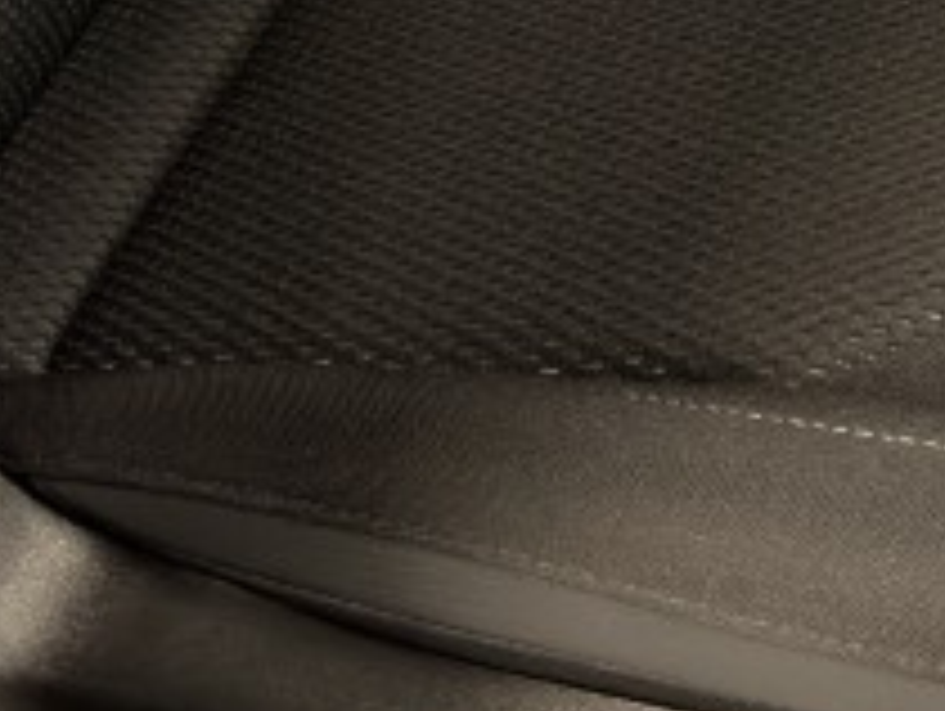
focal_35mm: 117
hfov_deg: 15.5
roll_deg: -6.2
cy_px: -310
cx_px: 1408
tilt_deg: -34.4
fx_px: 3198
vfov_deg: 12.2
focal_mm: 6.76
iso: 800
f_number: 1.78
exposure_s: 1/24
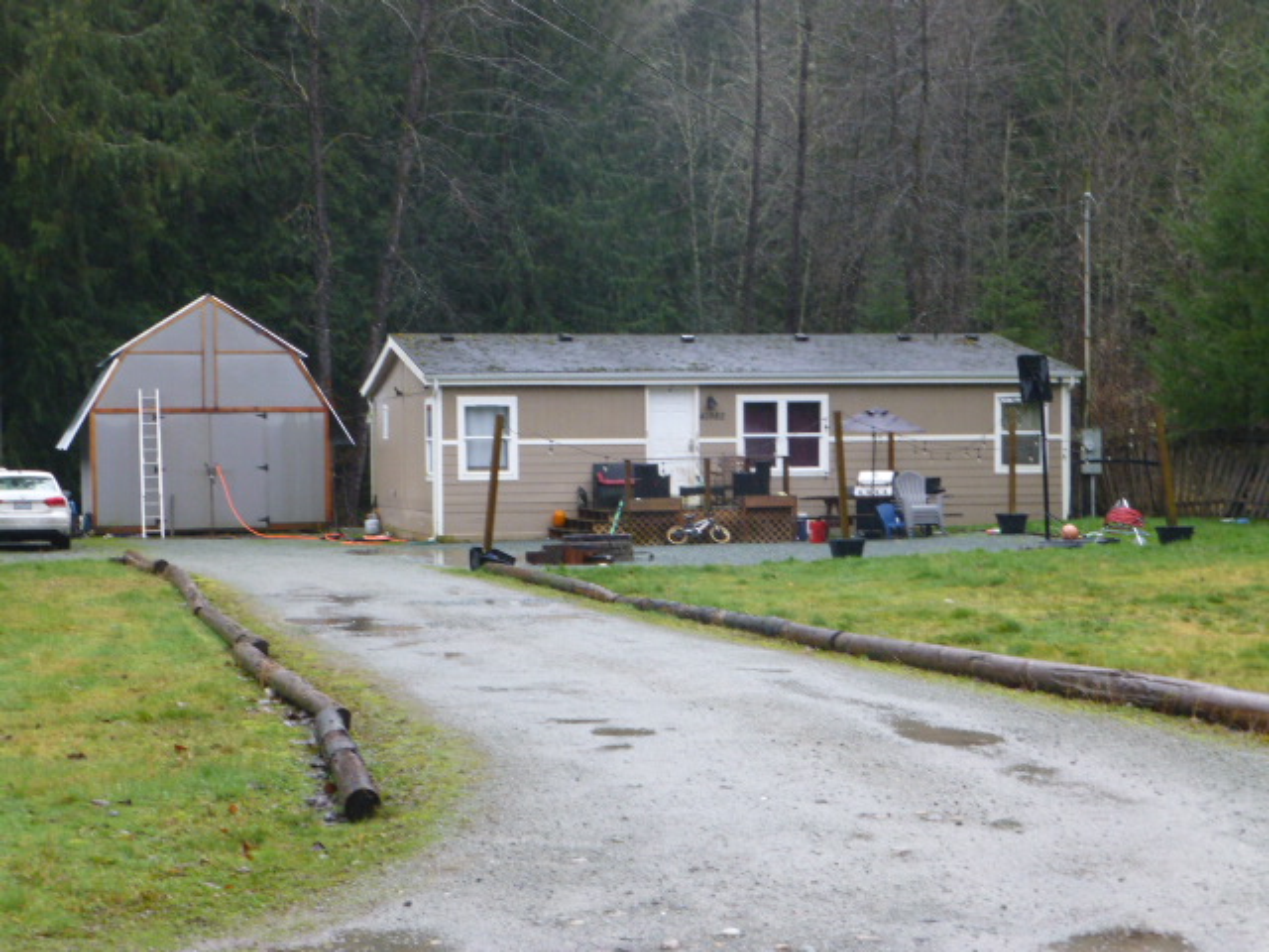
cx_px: 634
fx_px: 2420
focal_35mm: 66
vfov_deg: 22.3
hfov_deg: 29.4
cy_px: 476
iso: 250
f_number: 4.9
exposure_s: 1/60
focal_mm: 11.7
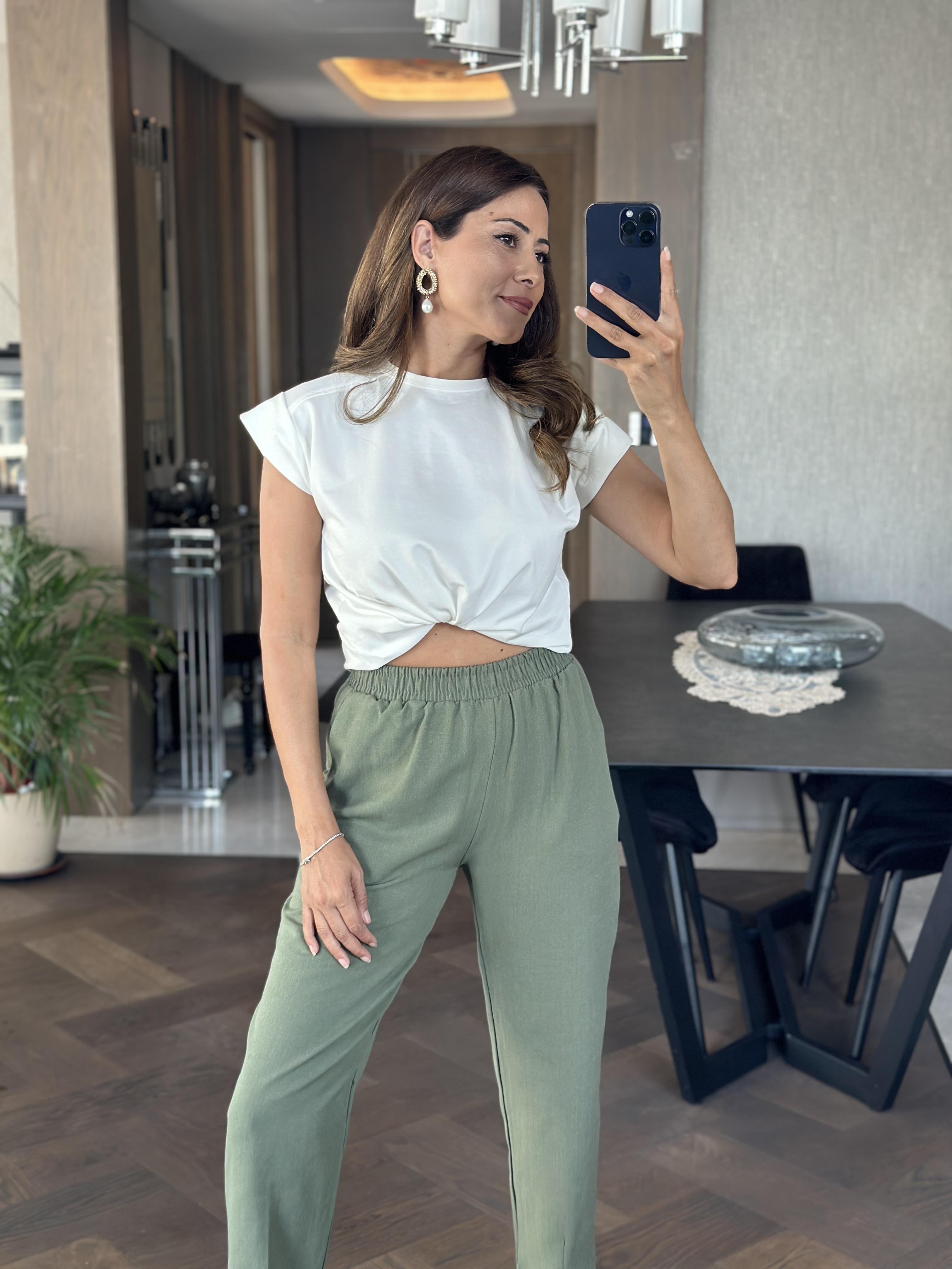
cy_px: 634
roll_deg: +0.0
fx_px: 1760
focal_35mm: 48
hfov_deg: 30.3
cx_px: 476
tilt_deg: -15.6
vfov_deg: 39.7
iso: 125
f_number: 1.78
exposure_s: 1/68
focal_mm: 6.86
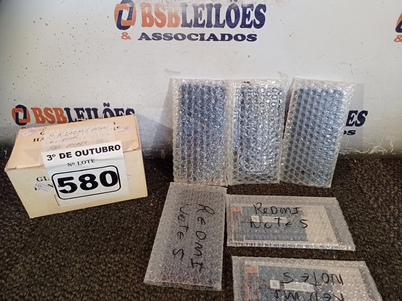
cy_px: 150
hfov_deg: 63.5
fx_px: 325
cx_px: 201
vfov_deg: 49.7
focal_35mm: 28
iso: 139
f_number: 1.79
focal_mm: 4.7
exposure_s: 1/120
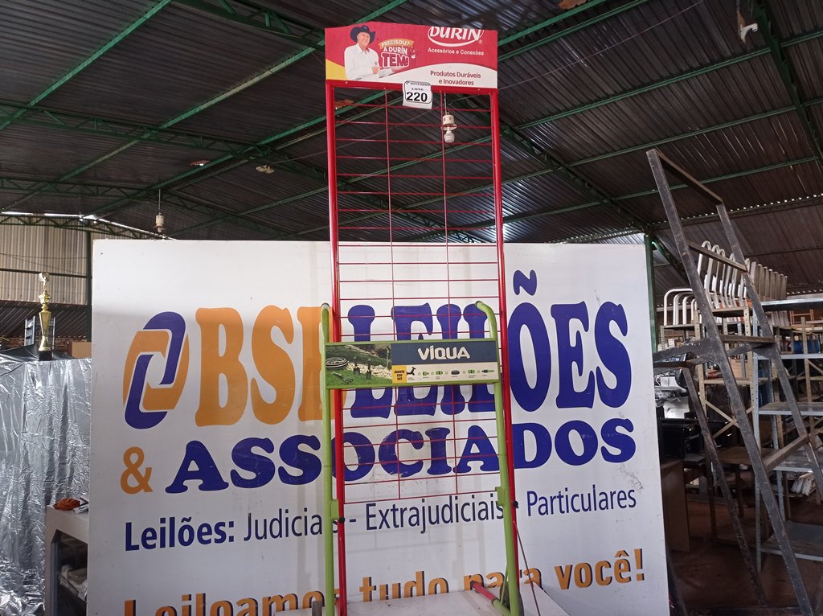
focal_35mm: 28
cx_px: 412
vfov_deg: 49.7
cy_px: 308
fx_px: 665
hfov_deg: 63.5
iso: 249
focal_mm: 4.7
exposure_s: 1/30
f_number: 1.79
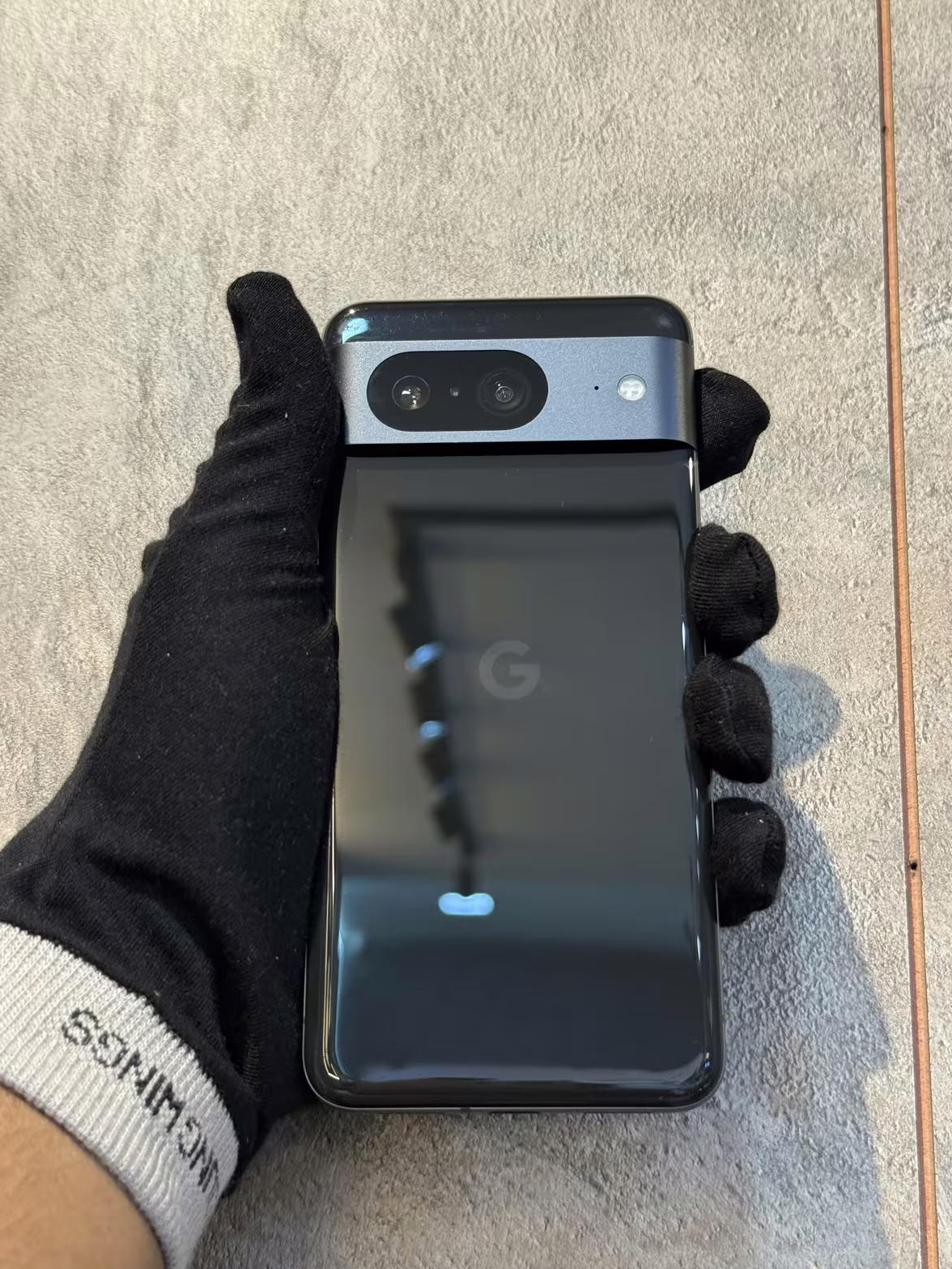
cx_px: 474
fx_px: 1796
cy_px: 644
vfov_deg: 38.9
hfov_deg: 29.7
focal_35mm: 49
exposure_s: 1/50
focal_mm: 6.76
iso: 125
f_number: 1.78
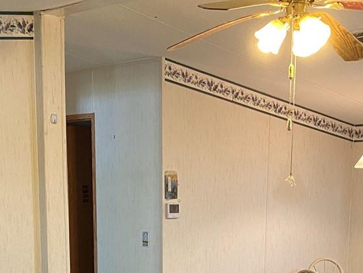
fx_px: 797
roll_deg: -1.1
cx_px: 179
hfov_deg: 25.6
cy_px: 359
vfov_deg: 18.1
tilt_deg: -11.8
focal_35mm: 76
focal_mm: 4.25
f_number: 1.8
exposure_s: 1/60
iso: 250
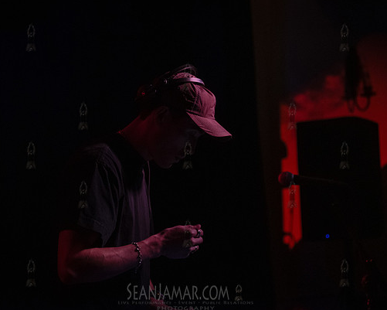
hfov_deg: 18.4
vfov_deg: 14.8
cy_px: 145
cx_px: 169
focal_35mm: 104
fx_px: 1191
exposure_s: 1/320
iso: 8000
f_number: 2.8
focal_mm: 86
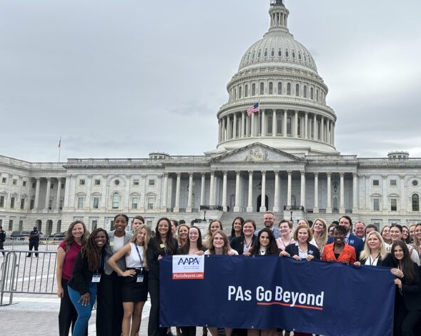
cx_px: 291
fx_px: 448
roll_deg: -0.5
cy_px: 173
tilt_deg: +7.7
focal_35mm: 36
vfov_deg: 41.1
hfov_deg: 49.1
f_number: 1.5
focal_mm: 5.7
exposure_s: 1/2571
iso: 50
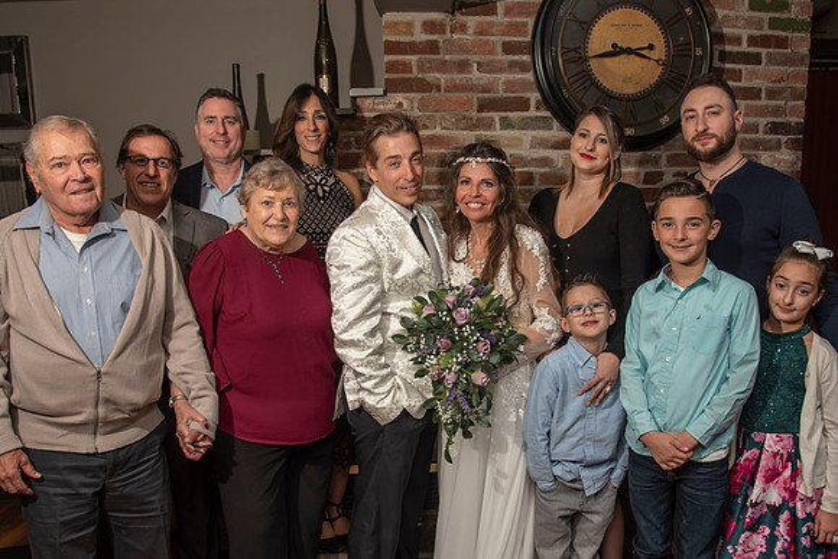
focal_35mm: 33
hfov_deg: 57.2
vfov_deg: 39.8
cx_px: 460
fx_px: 767
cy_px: 348
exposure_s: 1/200
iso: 100
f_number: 4.5
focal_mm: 24
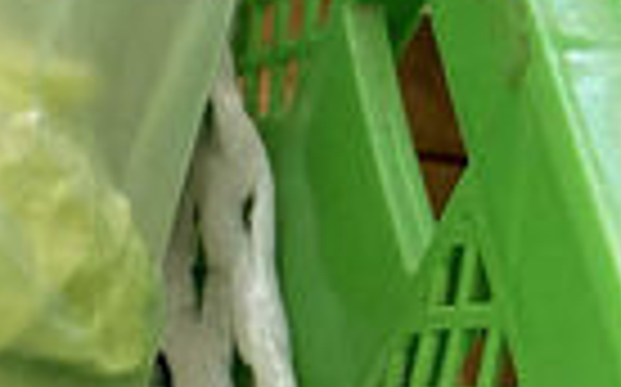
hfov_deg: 9.9
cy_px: 191
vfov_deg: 8.0
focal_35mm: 163
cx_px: -1204
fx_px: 2756
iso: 50
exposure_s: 1/122
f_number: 1.8
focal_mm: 4.25
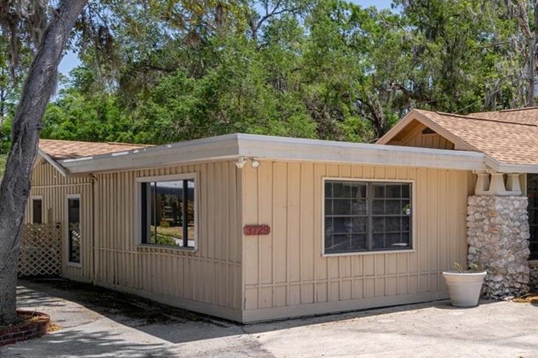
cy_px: 227
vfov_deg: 27.9
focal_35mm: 48
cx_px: 549
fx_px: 717
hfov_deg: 36.6
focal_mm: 21
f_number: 9
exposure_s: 1/125
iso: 320
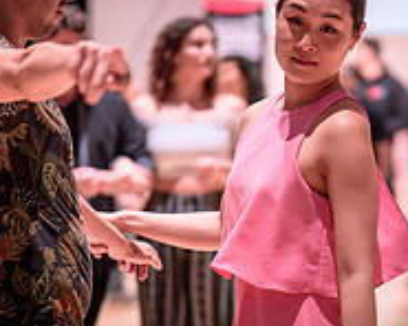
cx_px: 342
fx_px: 1775
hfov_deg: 13.0
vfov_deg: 10.5
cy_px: 268
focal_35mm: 147
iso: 1250
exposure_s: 1/200
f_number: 1.2
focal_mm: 50
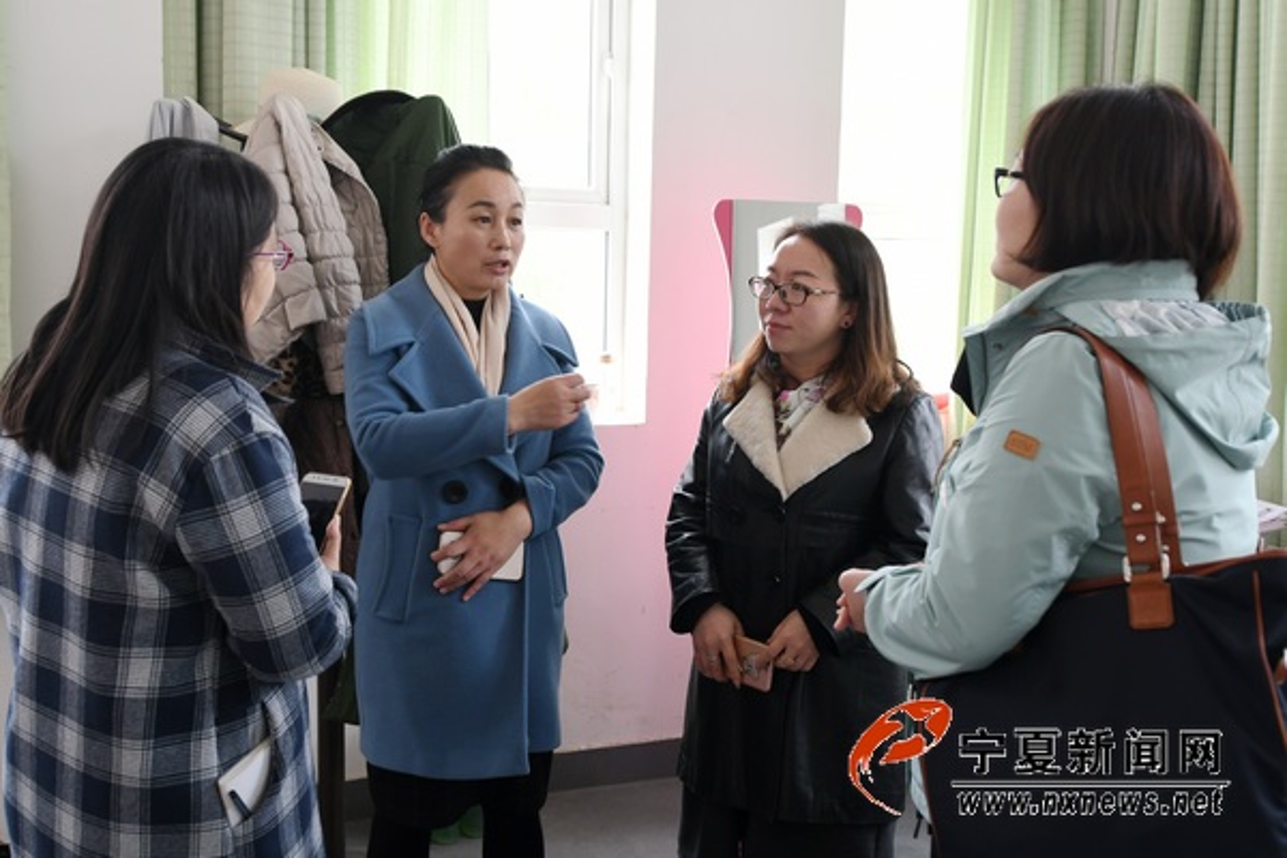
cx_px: 644
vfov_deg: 36.9
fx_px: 1287
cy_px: 429
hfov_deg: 53.1
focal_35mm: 36
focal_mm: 24
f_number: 3.2
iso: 640
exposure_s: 1/80
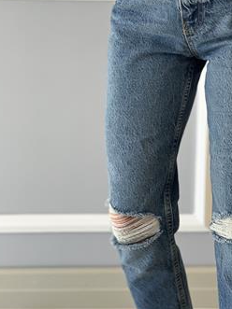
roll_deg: -1.6
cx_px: 170
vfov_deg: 16.2
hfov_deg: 12.2
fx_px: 1082
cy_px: 83
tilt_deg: -13.7
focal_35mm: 121
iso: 100
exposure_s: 1/121
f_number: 2.8
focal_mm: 9
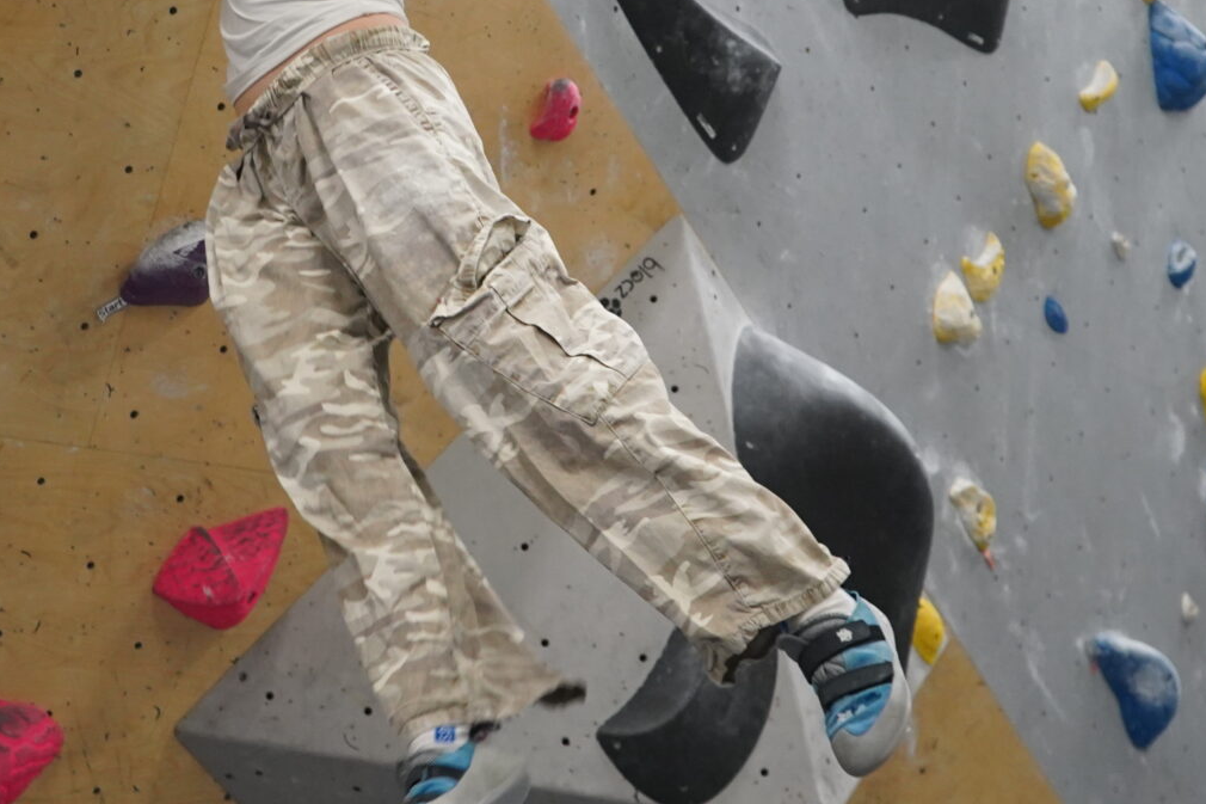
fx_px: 2378
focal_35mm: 71
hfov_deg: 28.3
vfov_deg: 19.0
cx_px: 398
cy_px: 189
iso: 3200
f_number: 3.5
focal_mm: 28
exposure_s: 1/160
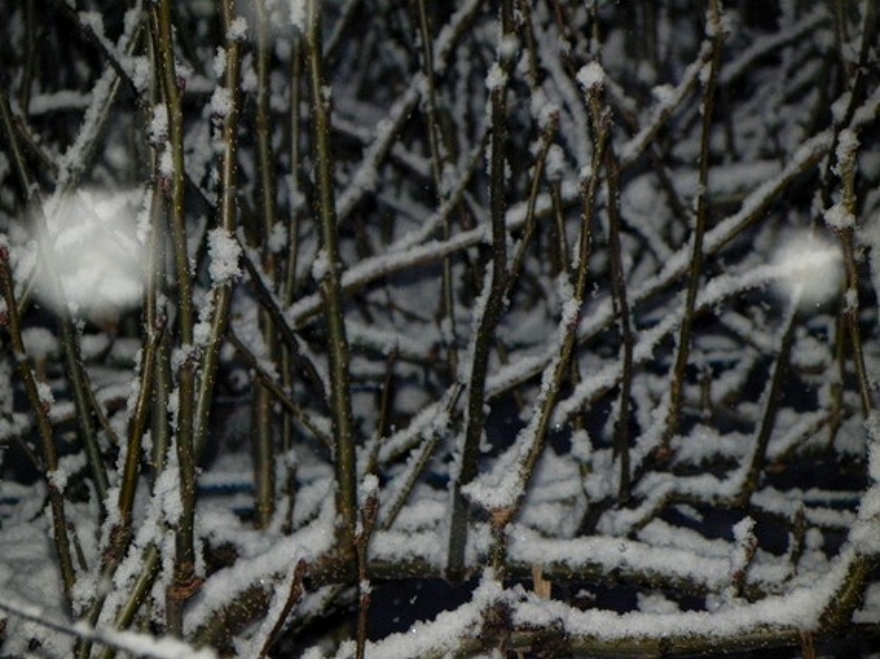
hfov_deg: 4.7
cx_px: 440
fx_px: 10800
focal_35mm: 425
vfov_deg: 3.5
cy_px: 330
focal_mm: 75.7
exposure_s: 1/60
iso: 800
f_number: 5
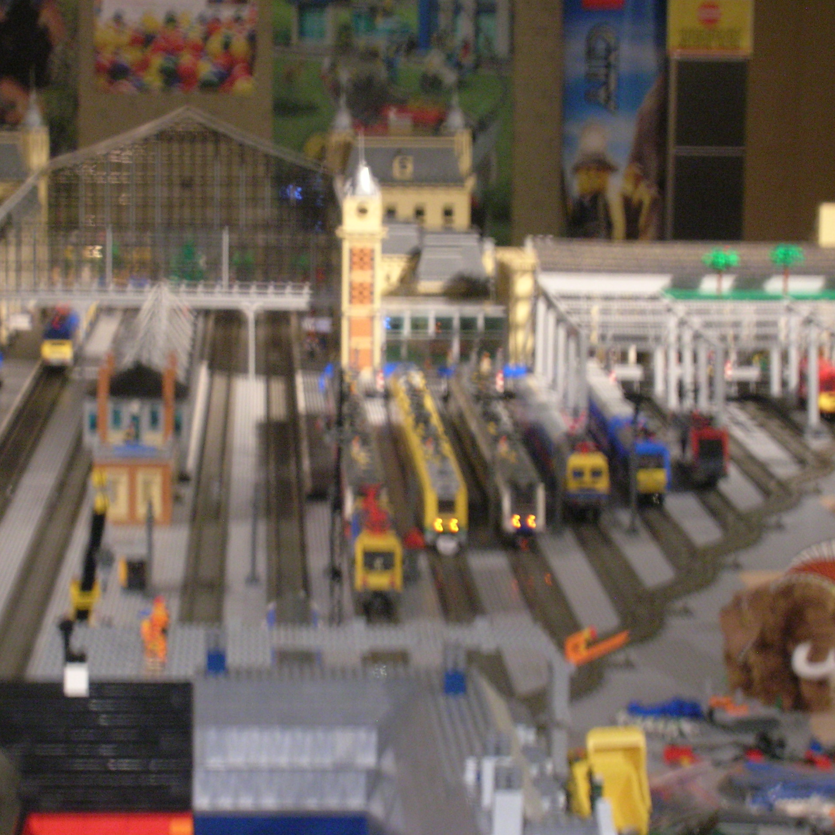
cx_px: 330
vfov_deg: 14.4
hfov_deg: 14.4
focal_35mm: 121
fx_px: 3302
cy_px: 416
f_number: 4.9
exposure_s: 1/2.7
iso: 200
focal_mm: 17.1
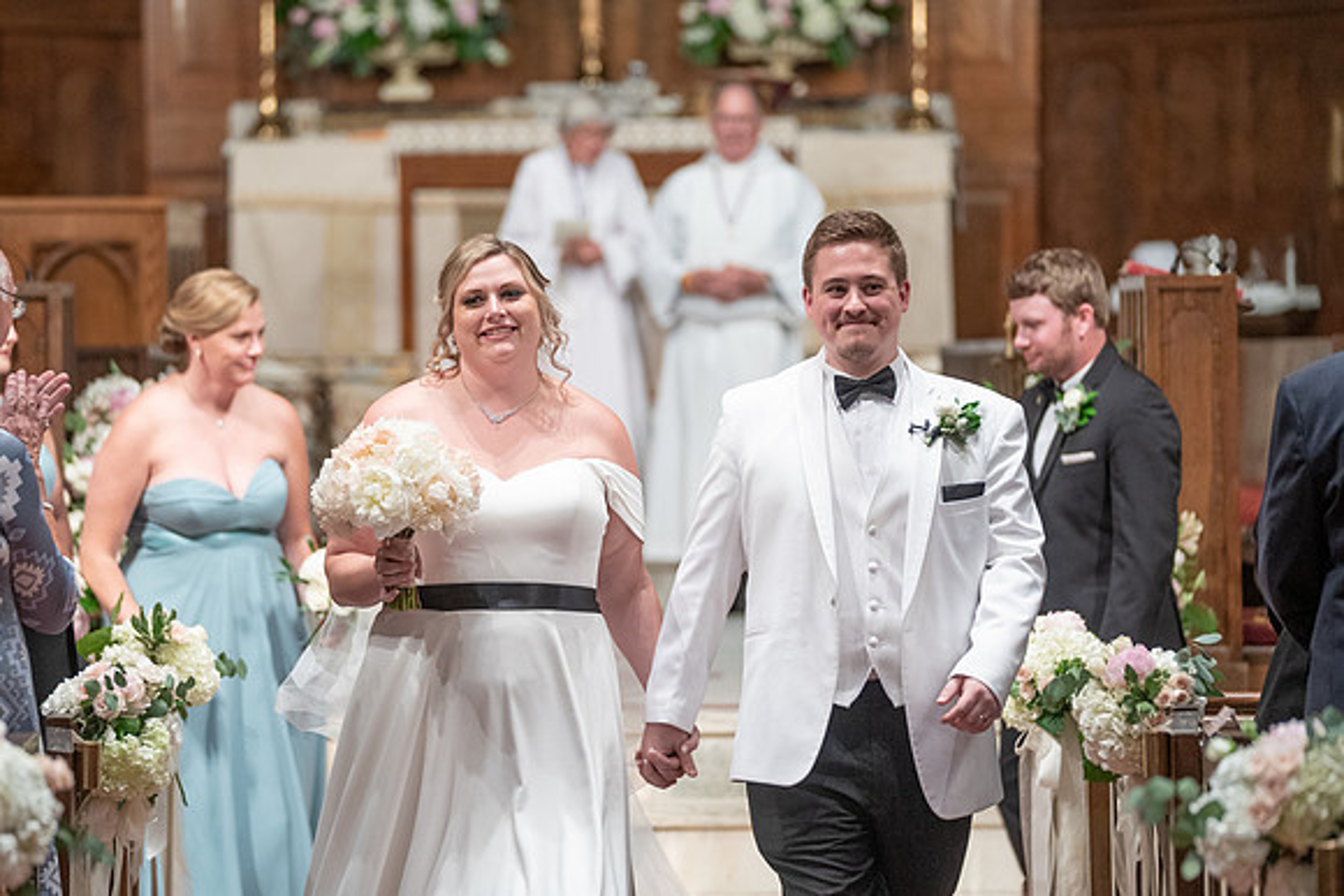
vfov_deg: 7.5
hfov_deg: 11.3
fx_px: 6819
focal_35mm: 183
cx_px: 614
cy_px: 452
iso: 2000
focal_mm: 150
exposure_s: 1/160
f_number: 2.8
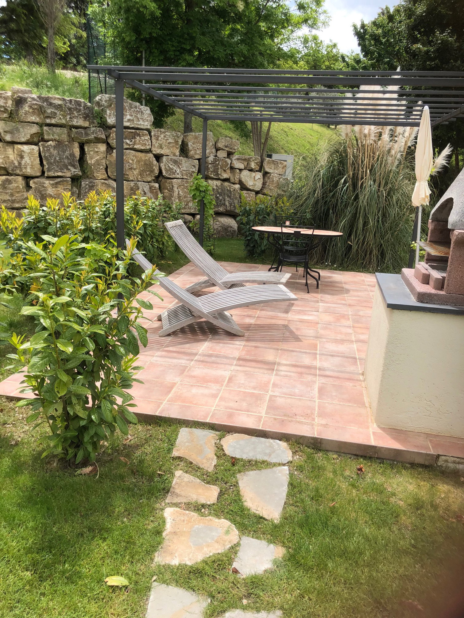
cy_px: 309
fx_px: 500
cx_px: 232
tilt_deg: -16.3
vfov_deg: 63.4
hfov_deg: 49.7
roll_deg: -2.6
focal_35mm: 28
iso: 20
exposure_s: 1/1919
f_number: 1.8
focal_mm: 3.99
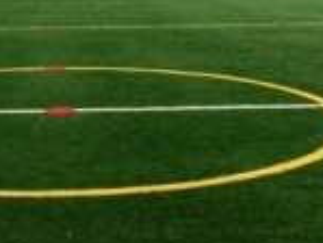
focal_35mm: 90
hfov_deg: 21.5
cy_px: -39
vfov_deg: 15.9
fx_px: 840
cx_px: 65
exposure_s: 1/30
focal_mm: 4.12
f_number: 2.2
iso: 125
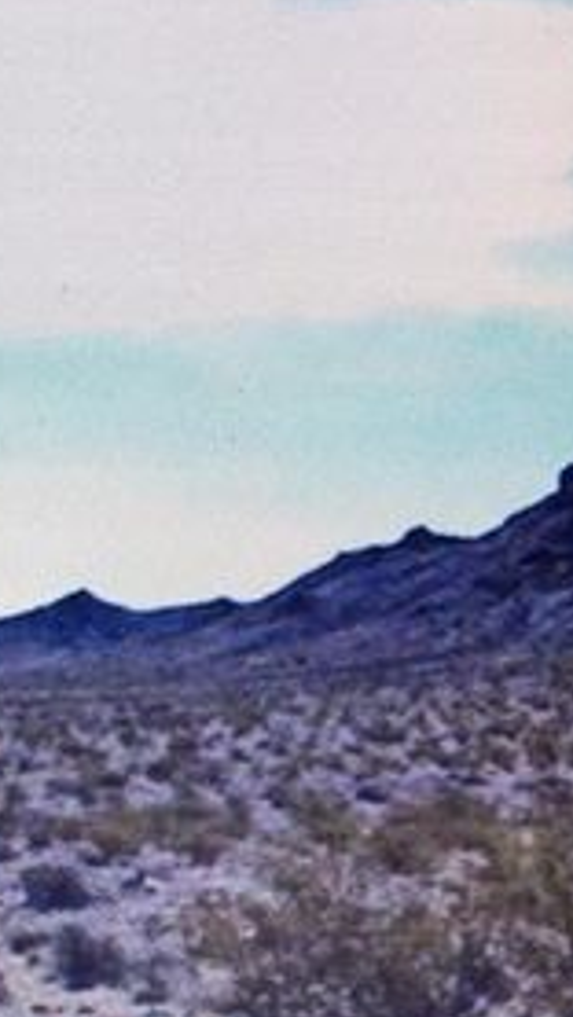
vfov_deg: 36.4
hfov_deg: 19.7
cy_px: 641
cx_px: -136
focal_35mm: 57
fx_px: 1538
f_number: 2.2
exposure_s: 1/30
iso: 40
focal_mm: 4.15
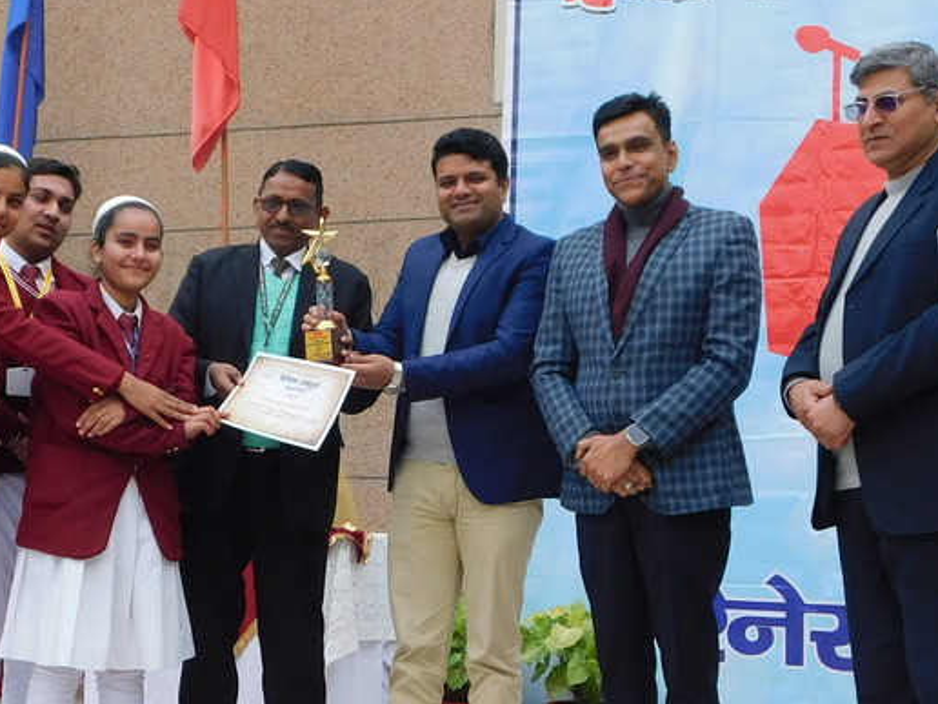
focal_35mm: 67
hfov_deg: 28.9
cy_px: 371
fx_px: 1816
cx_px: 353
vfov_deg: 21.9
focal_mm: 5.3
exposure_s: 1/125
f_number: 3.2
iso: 125
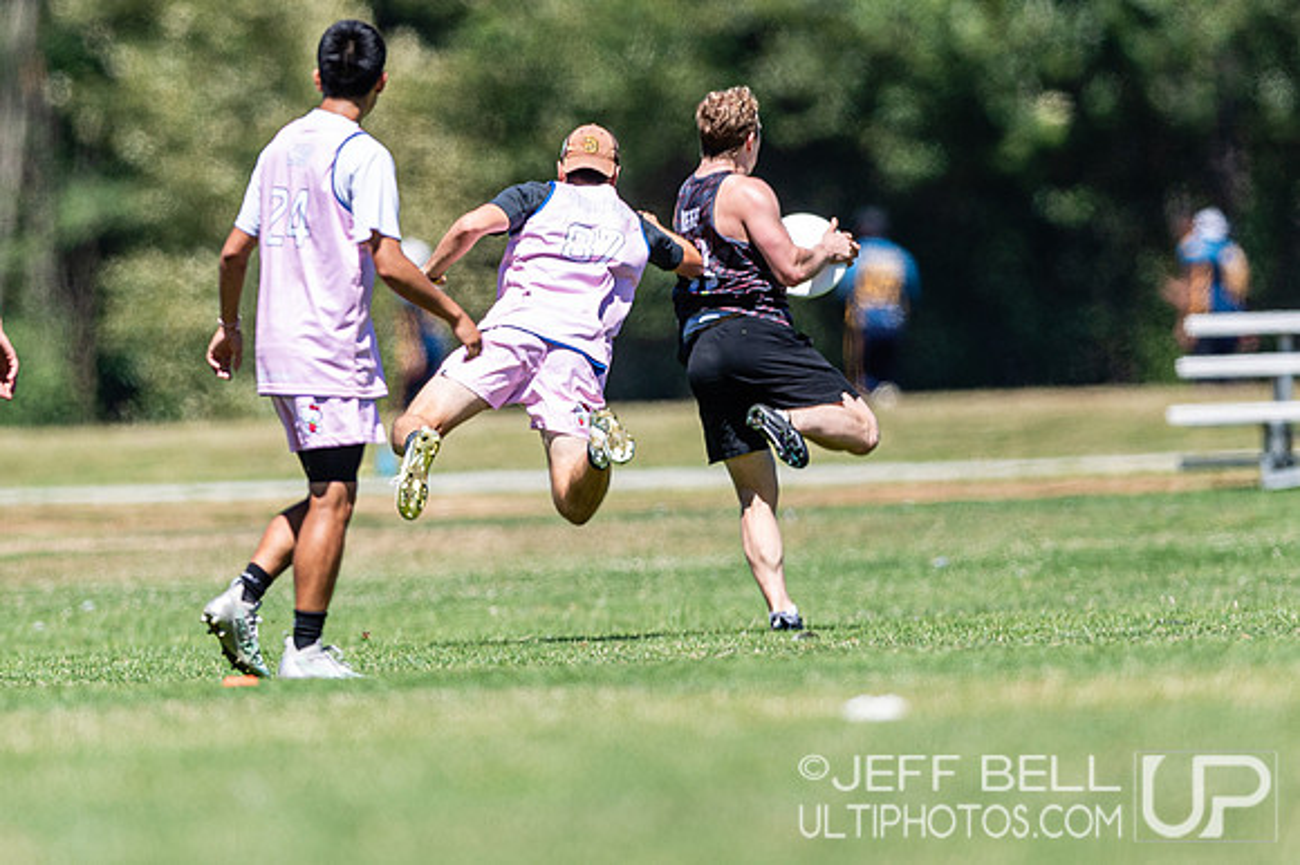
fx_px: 27418
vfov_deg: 1.8
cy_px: 268
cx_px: 640
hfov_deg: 2.7
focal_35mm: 760
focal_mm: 400
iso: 100
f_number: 3.2
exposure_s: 1/1600
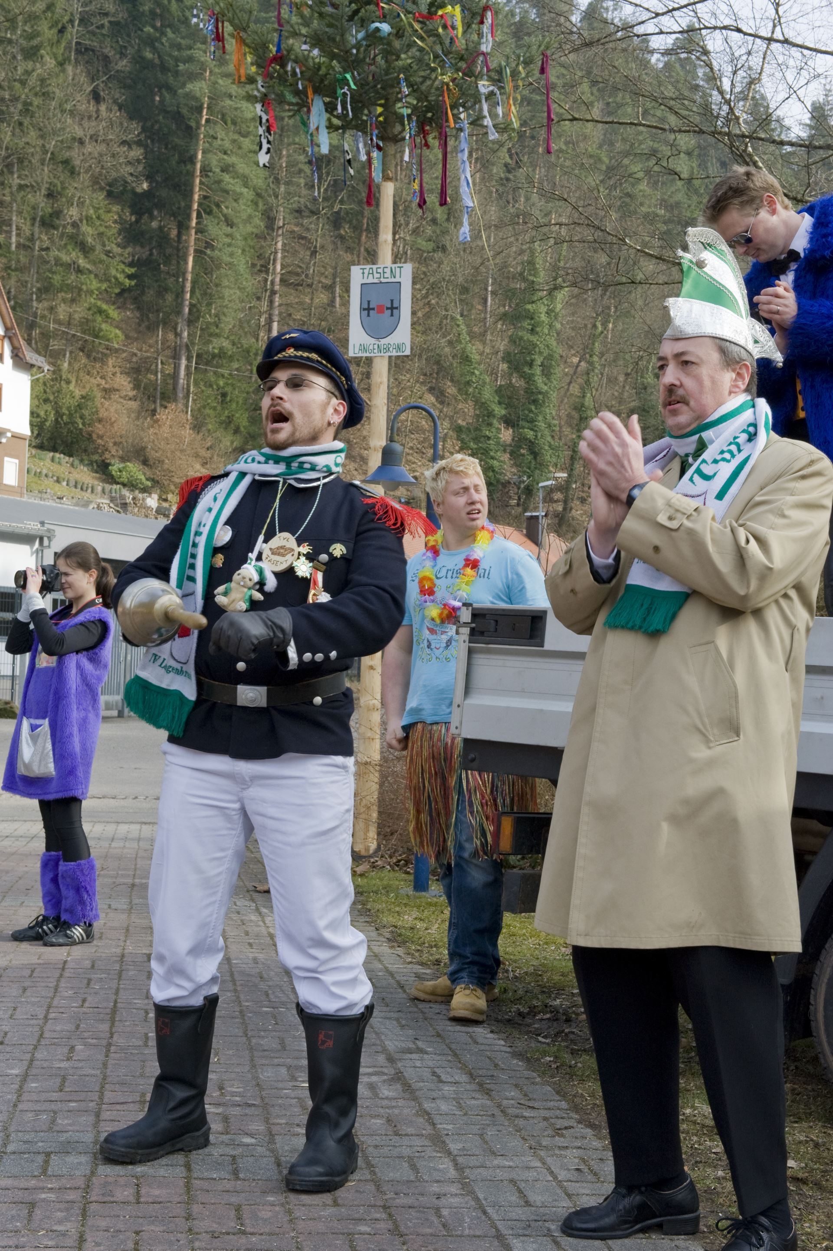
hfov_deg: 24.6
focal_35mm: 55
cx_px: 416
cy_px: 626
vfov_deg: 36.3
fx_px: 1911
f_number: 13
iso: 800
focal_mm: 55
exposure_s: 1/250
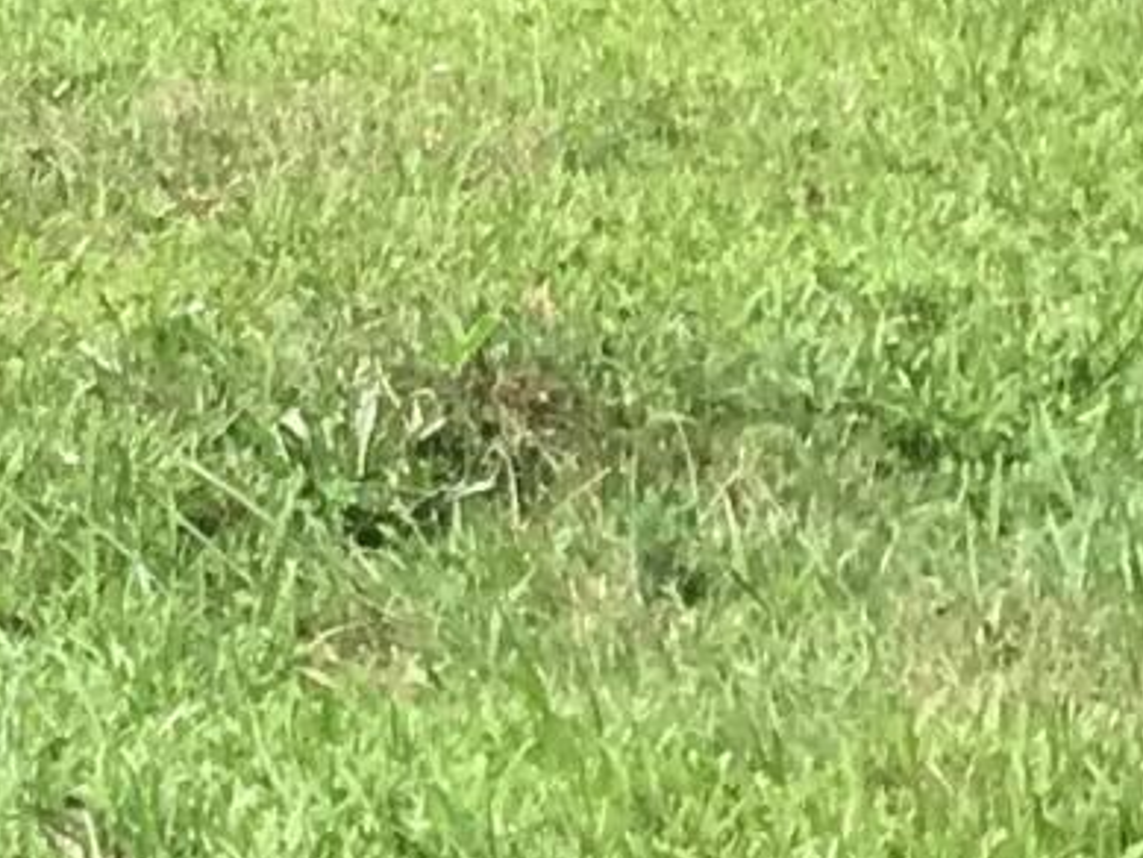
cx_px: -1243
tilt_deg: -13.2
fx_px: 7134
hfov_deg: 8.6
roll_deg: -1.2
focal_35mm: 216
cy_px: -1457
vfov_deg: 6.4
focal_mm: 3.99
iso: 20
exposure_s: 1/460
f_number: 1.8
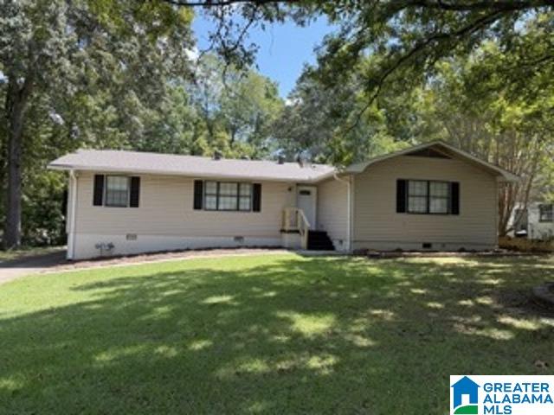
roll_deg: -1.8
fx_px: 384
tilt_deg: +3.3
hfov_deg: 71.6
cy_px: 208
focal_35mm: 24
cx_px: 277
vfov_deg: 56.8
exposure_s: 1/1522
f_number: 1.78
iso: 100
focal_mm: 6.76
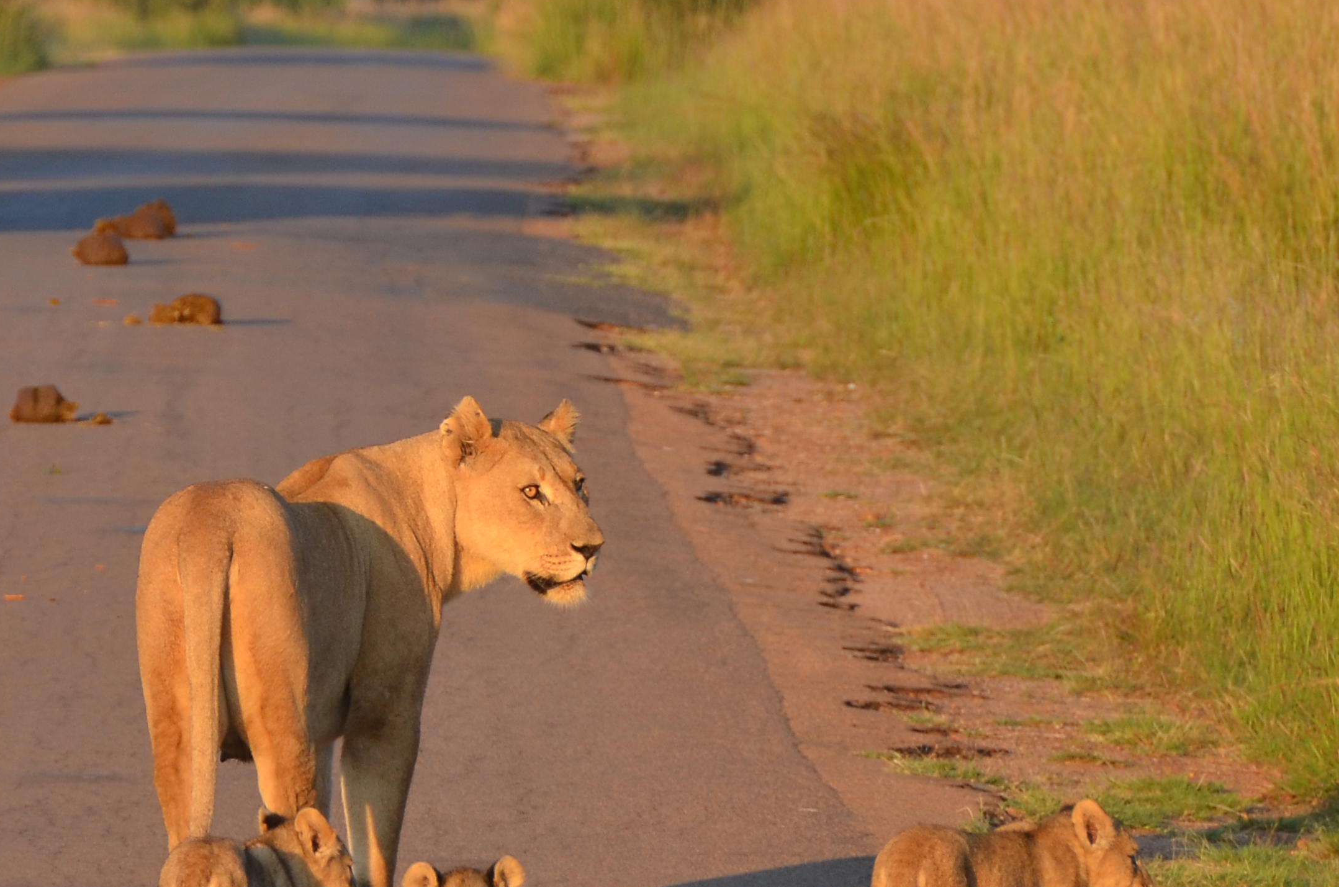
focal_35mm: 514
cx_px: 241
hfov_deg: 4.0
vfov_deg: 2.7
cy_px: 320
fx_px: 19080
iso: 220
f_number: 5.6
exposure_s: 1/320
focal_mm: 150
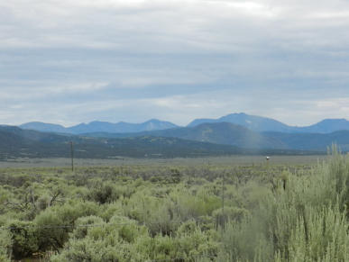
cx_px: 174
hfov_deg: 17.1
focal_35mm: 115
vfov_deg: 12.9
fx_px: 1161
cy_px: 131
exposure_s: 1/100
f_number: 4.8
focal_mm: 20.5
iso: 160
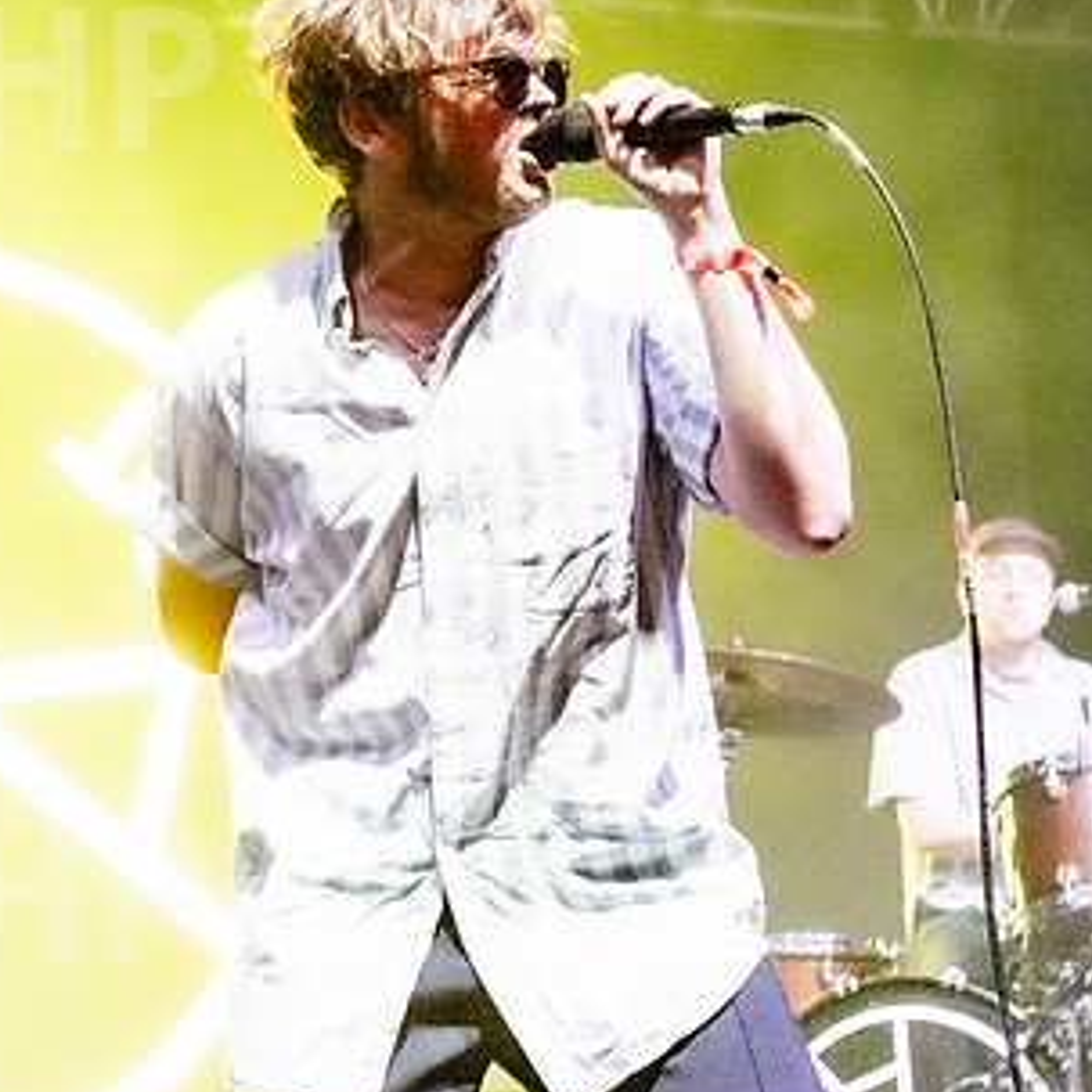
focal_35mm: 97
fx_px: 3462
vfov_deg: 17.6
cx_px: 548
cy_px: 43
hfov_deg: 17.9
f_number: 2.8
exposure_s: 1/500
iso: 6400
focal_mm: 35
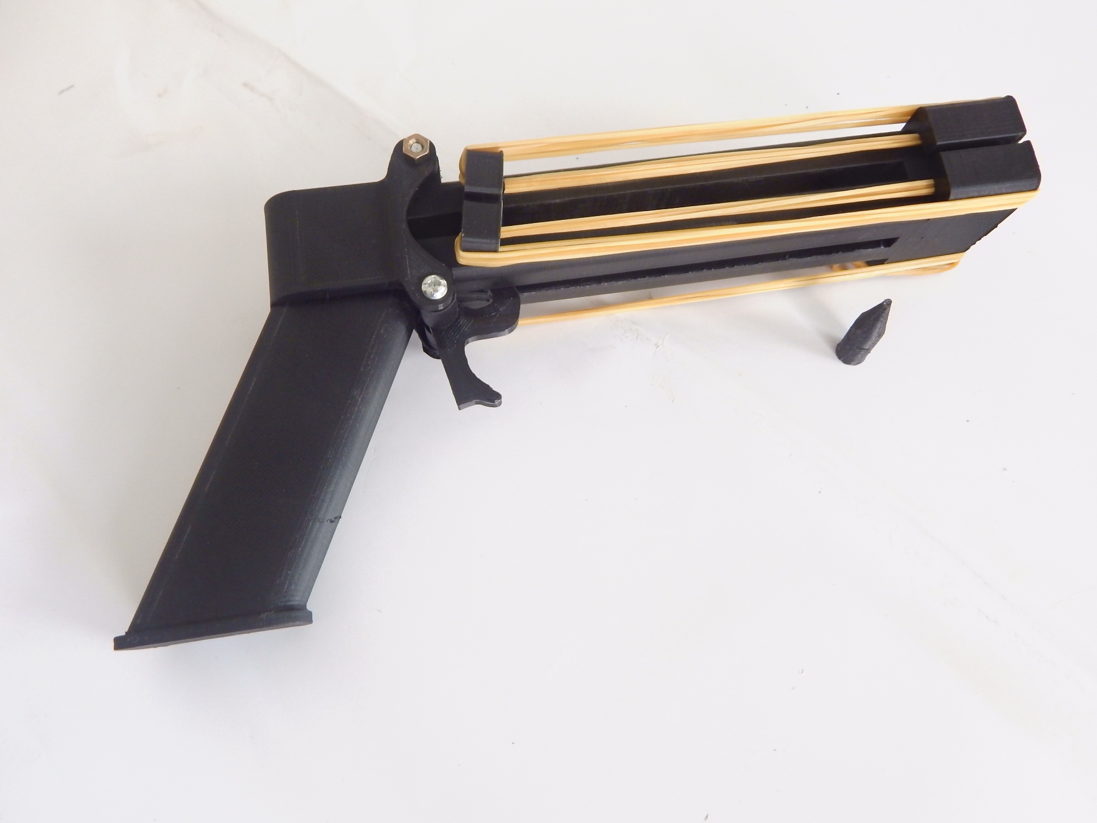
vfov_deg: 58.9
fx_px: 729
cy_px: 418
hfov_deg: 73.9
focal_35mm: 23
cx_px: 534
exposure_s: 1/30
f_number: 3
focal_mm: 4
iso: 250
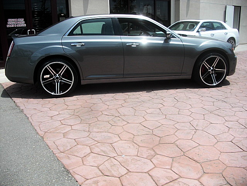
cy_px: 93
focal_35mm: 36
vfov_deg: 39.7
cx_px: 124
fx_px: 257
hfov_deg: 51.4
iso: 50
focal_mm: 6.3
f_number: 2.8
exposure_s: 1/800
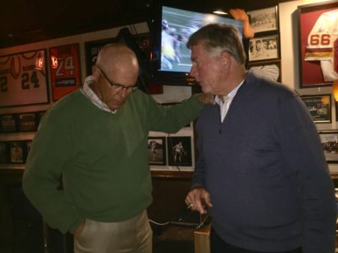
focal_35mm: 30
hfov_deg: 60.0
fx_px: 293
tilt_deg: -1.4
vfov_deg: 46.8
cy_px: 128
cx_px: 171
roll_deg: +1.3
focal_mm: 4.15
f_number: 2.2
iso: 32
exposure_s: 1/16
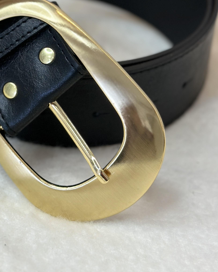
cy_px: 20
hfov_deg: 16.5
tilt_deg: -30.6
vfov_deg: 20.1
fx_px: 750
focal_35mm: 93
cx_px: 70
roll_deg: -5.9
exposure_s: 1/100
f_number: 1.78
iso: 100
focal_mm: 6.86
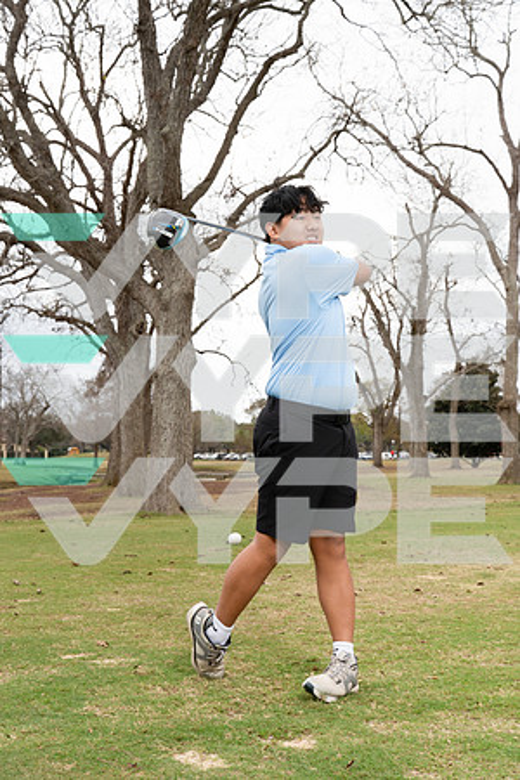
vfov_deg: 39.6
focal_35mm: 50
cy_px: 390
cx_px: 260
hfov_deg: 27.0
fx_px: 1083
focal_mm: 50
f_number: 10
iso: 400
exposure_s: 1/250
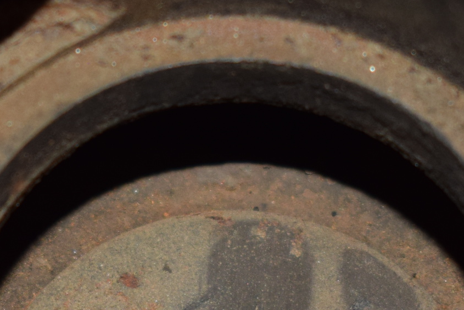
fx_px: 3289
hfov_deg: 8.1
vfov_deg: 5.4
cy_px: 249
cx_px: 181
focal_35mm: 255
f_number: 5.6
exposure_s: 1/125
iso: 400
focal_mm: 48
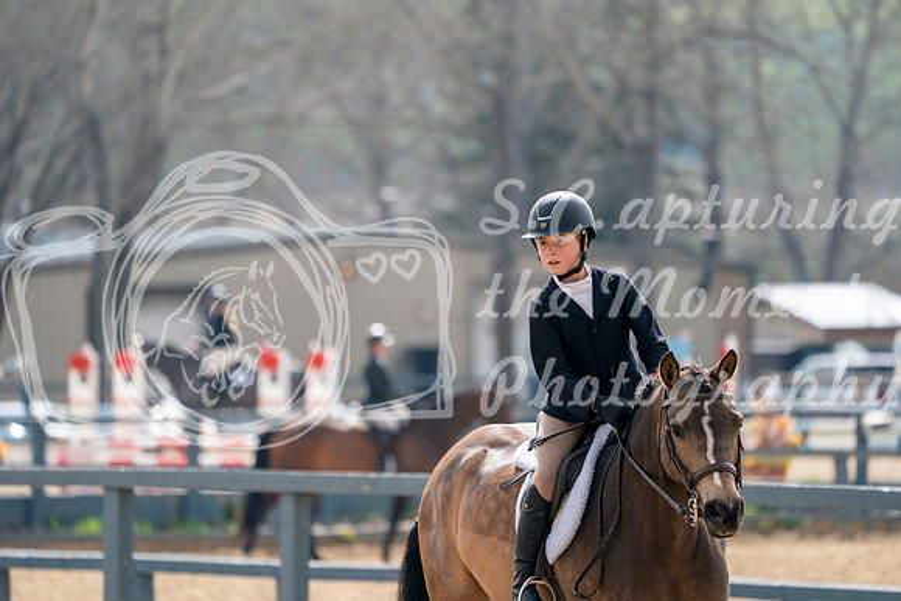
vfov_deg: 4.1
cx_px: 450
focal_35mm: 336
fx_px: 8411
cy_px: 300
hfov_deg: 6.1
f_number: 5.6
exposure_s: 1/400
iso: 160
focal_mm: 336
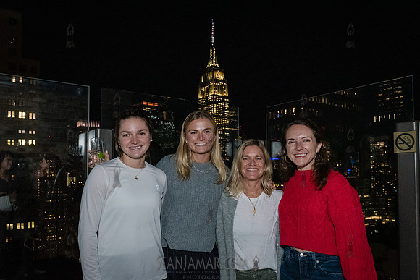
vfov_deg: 47.0
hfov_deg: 66.3
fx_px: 321
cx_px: 207
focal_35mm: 28
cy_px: 160
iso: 6400
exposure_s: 1/160
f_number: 4.5
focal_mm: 24
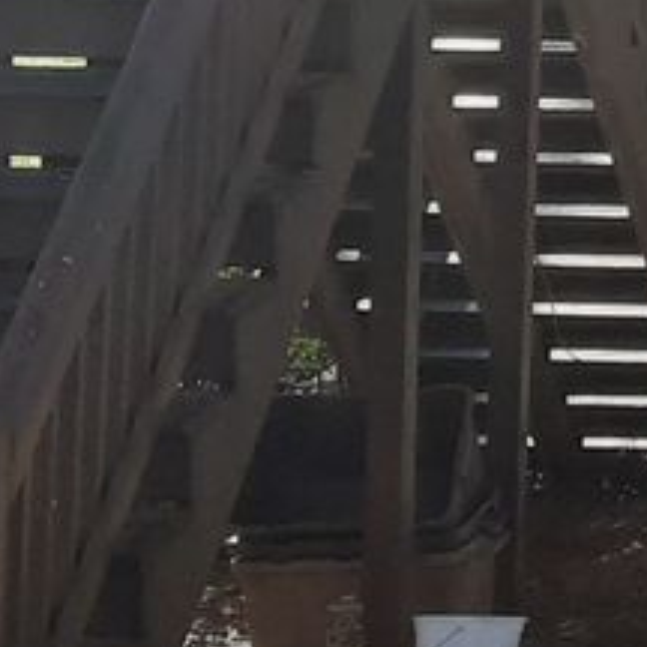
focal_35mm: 172
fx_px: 3637
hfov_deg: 9.4
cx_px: 1351
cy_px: -307
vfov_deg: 9.9
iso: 40
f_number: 1.9
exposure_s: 1/609
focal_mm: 2.9
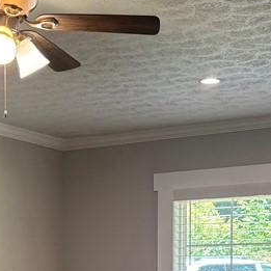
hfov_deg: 19.2
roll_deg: +0.1
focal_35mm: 90
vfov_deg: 18.6
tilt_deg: -1.0
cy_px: 292
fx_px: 797
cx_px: 71
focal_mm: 5.96
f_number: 1.6
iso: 100
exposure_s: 1/60
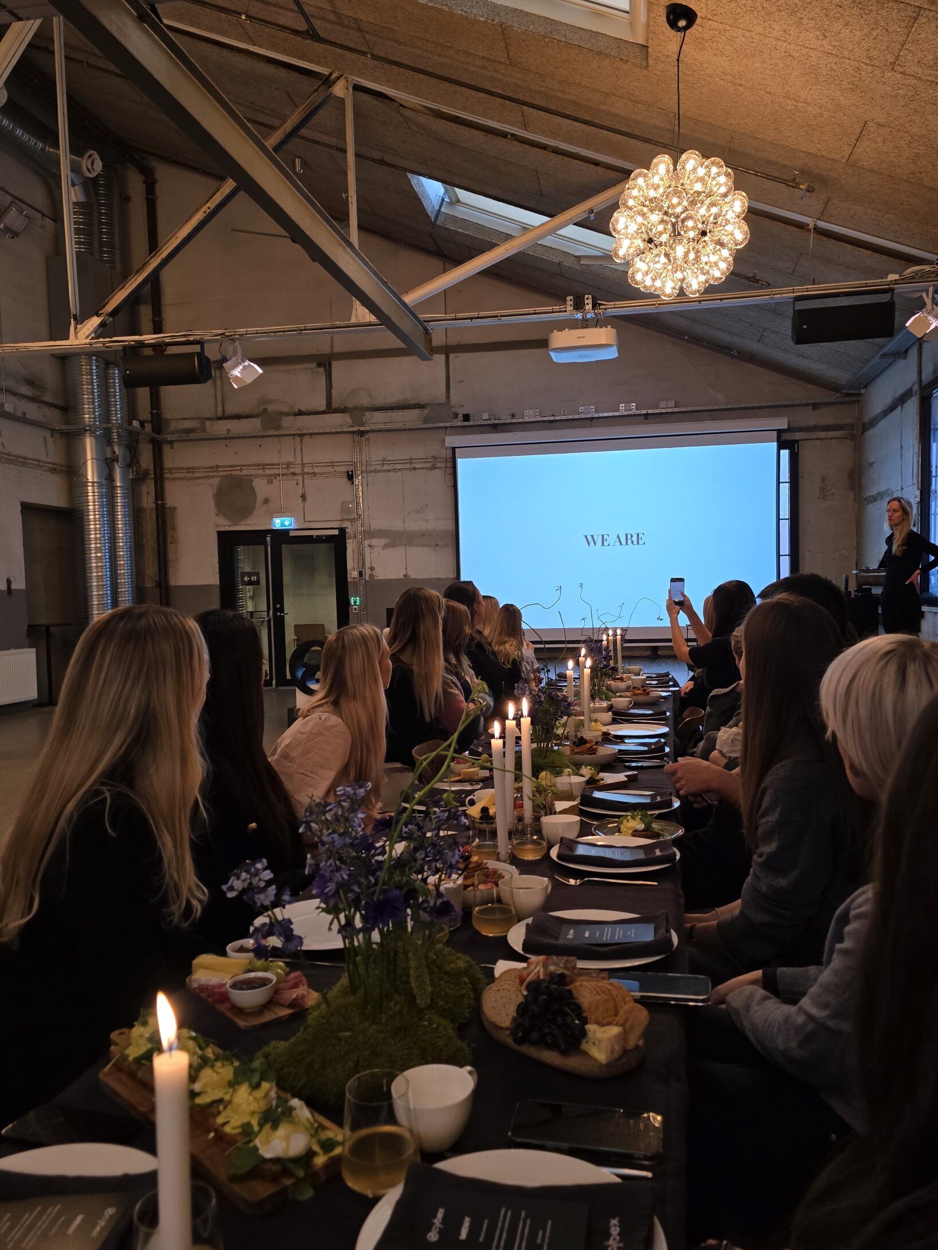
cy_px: 631
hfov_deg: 51.3
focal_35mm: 27
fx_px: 975
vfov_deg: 65.3
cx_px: 491
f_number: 1.7
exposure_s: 1/100
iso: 125
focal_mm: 6.3
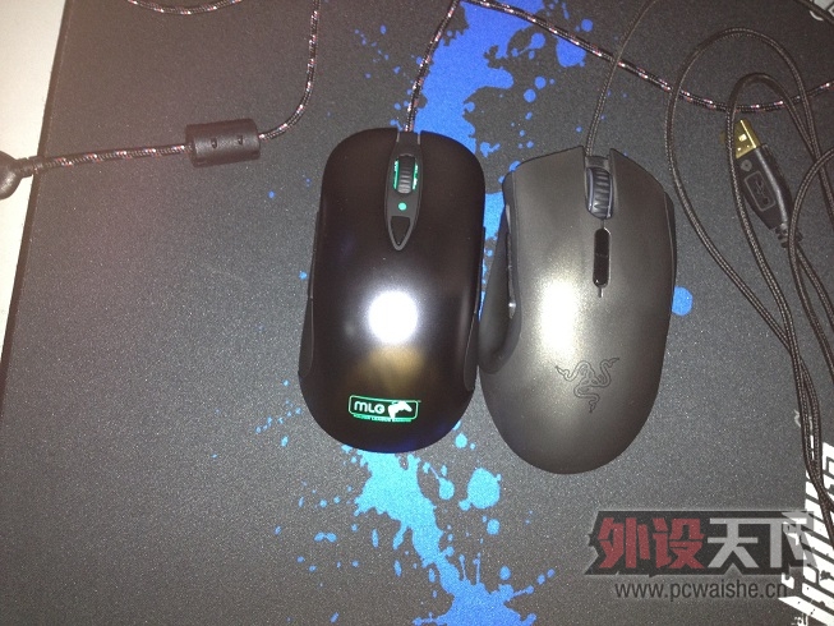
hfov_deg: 52.6
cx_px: 417
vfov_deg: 40.7
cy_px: 313
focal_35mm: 35
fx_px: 843
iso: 125
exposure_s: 1/17
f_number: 2.4
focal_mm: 4.28
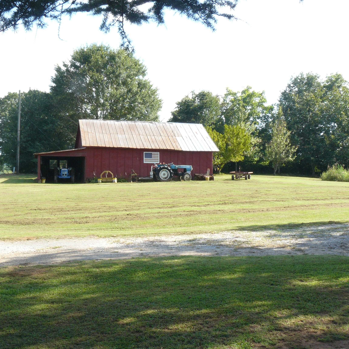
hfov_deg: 33.3
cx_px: 146
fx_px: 582
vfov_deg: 33.4
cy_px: 175
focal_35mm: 51
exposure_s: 1/50
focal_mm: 7.1
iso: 100
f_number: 8
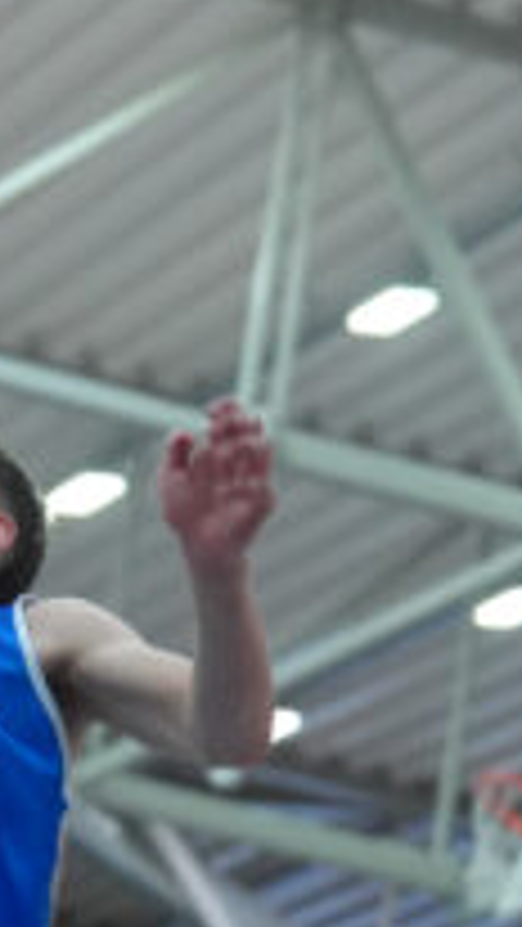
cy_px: 522
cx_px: -850
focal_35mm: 273
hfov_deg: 4.3
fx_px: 6712
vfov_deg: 7.9
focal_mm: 70
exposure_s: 1/800
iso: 3200
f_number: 3.2
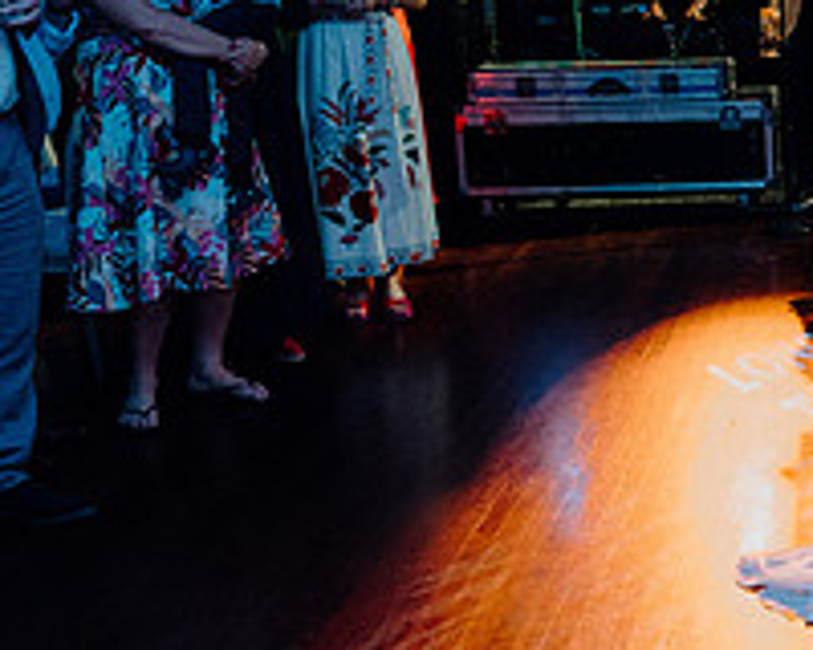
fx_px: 1636
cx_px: 1037
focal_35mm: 68
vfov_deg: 22.3
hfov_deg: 24.6
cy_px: 173
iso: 2500
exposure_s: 1/160
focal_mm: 25
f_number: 3.5
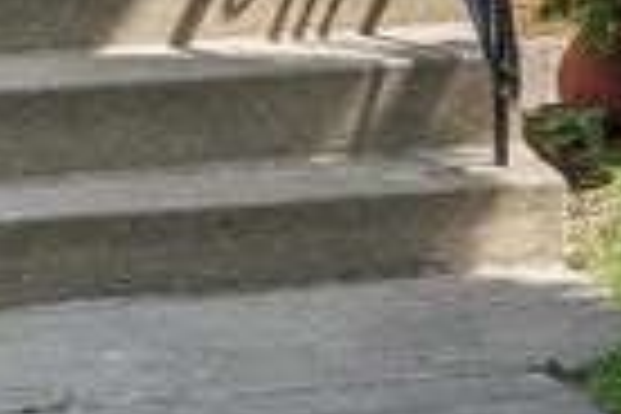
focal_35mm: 259
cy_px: -745
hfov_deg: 7.9
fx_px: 4467
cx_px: 490
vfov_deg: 5.1
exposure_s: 1/500
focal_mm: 35
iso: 400
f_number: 8
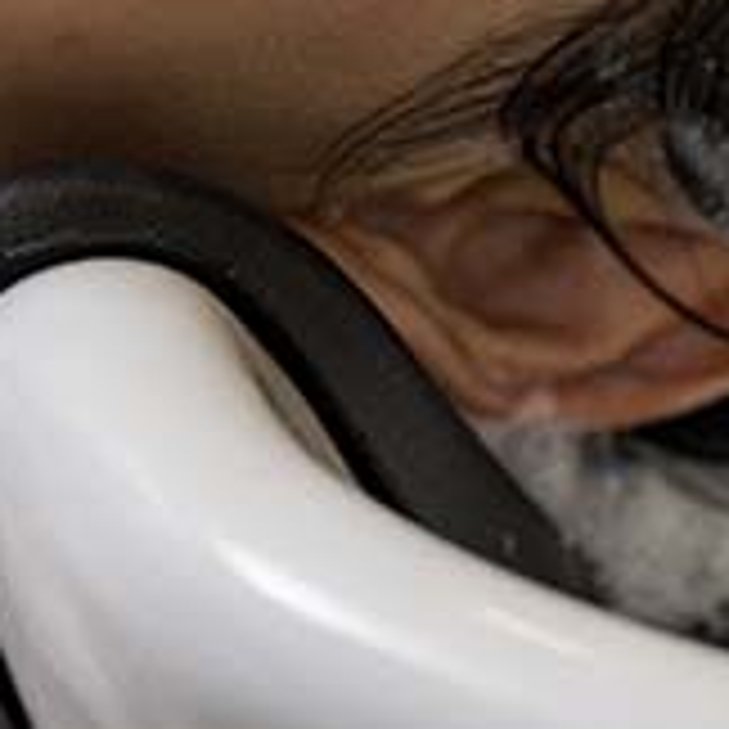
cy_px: -576
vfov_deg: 2.3
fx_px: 17989
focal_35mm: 755
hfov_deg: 2.3
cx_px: 846
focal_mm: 150
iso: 1000
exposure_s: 1/200
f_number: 4.5
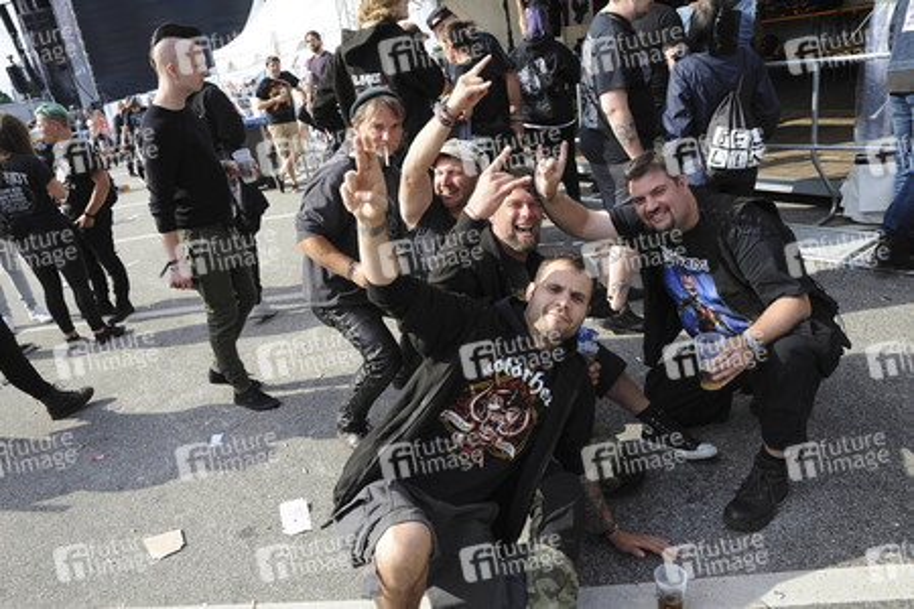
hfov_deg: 73.7
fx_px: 609
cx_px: 457
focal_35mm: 24
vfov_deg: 53.1
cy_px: 304
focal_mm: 24
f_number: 9
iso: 200
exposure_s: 1/200
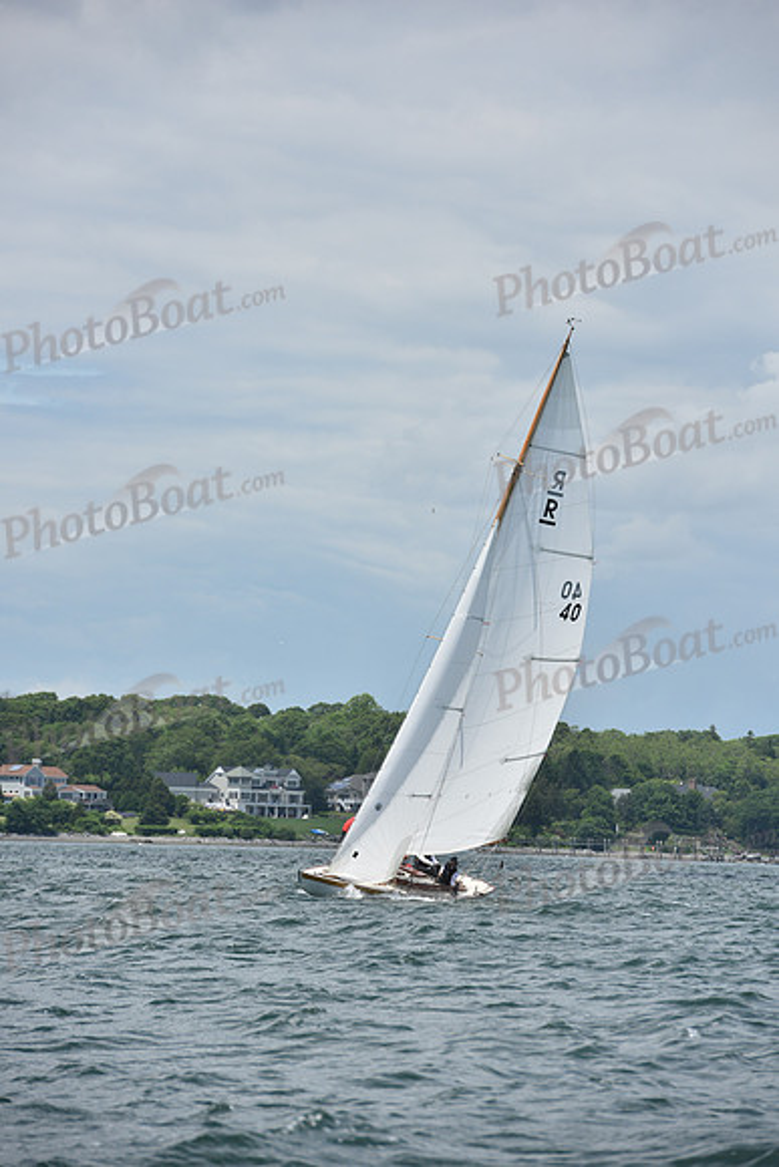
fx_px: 6487
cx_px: 390
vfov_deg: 10.3
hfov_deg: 6.9
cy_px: 584
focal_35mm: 200
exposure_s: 1/1250
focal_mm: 200
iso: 250
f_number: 7.1
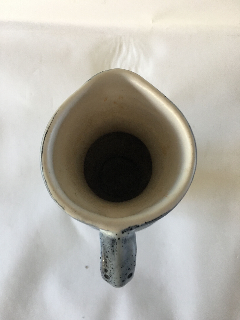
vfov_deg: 61.7
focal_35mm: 29
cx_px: 120
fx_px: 268
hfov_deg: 48.2
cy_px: 160
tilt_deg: -84.1
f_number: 2.2
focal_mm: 4.15
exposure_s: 1/17
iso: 64
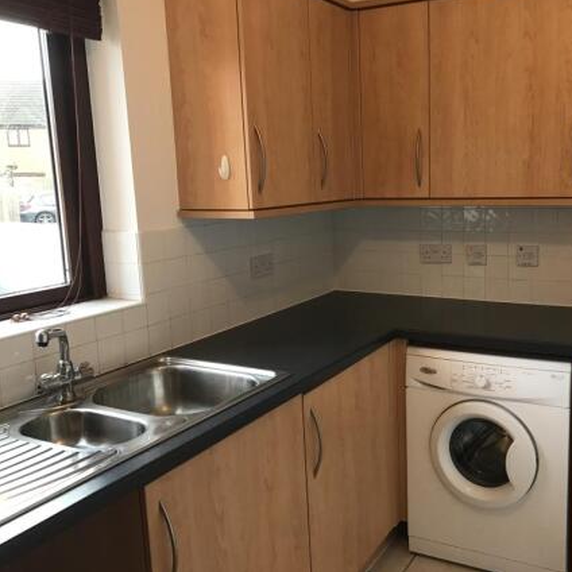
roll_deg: +1.3
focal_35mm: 34
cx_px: 370
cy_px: 280
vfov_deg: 48.4
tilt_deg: -8.8
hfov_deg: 47.8
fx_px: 636
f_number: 1.8
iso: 25
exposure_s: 1/33
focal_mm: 3.99
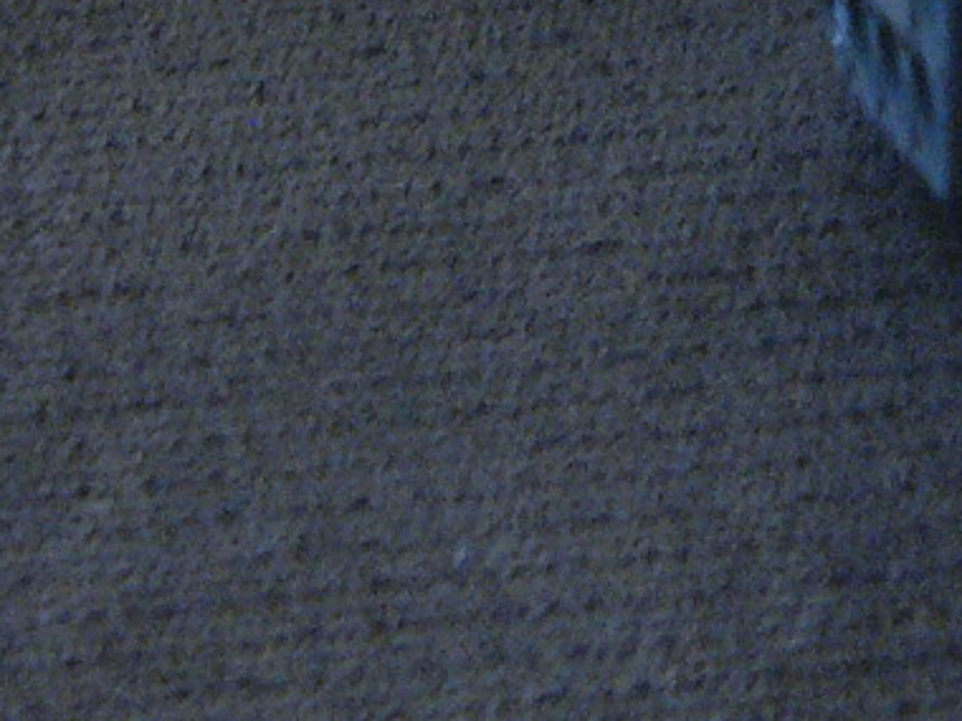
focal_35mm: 177
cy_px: -703
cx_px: 648
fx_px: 4919
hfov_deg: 11.2
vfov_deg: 8.0
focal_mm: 7
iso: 200
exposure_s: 1/10
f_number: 2.8
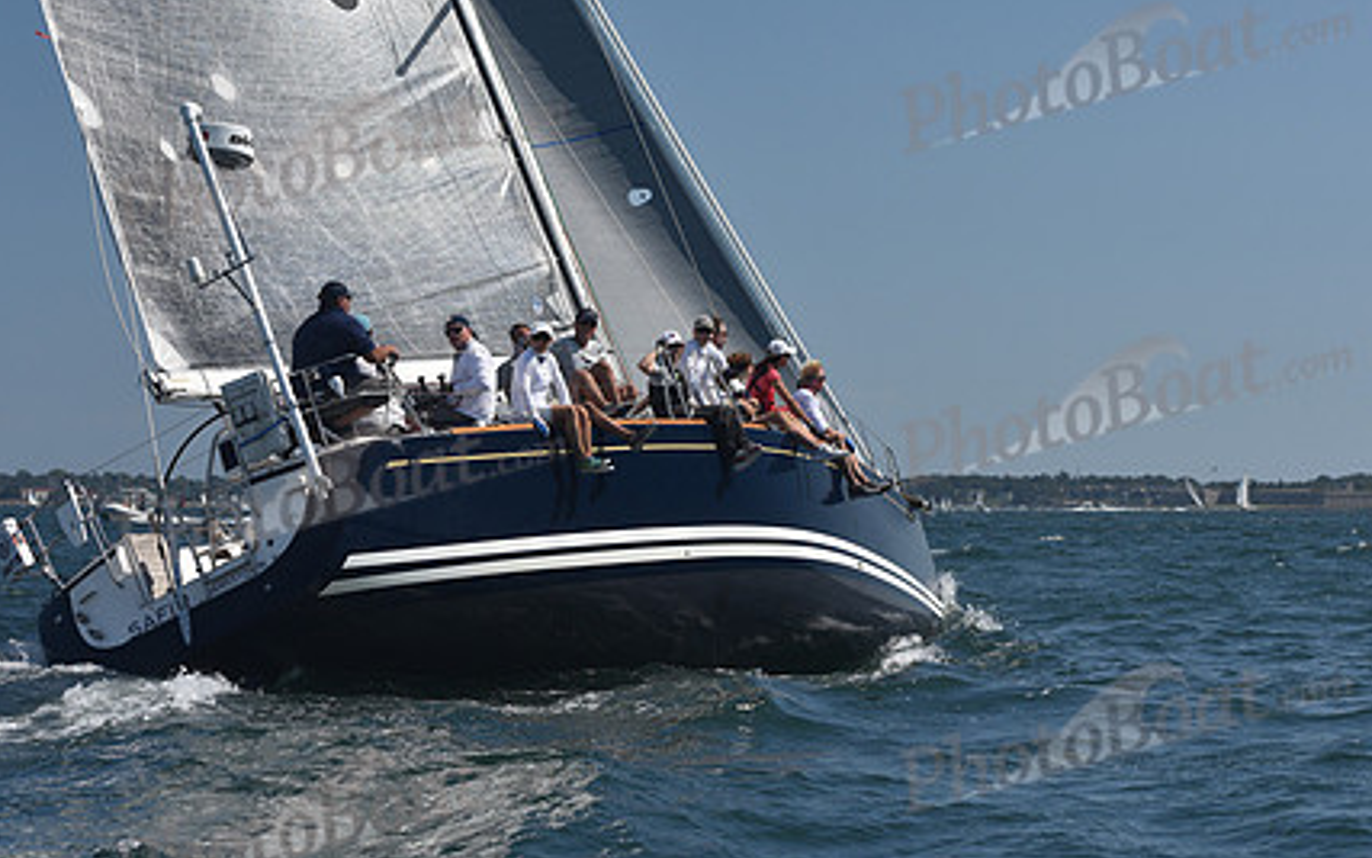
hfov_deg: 21.4
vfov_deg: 13.5
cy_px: 281
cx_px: 736
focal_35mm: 97
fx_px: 3627
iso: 250
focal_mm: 70
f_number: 5.6
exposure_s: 1/1250
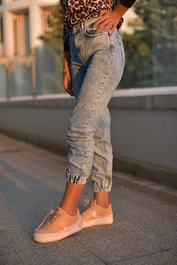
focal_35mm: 50
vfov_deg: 39.6
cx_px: 88
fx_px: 368
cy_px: 132
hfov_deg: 27.0
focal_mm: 50
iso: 160
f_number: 2
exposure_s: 1/1250
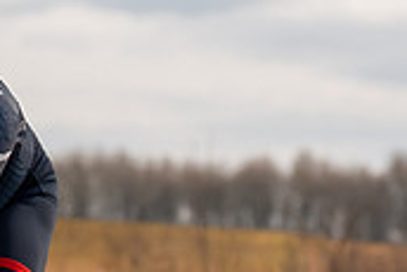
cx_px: -64
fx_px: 5635
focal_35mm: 498
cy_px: 223
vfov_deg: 2.8
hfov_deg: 4.1
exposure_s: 1/800
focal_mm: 95
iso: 160
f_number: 4
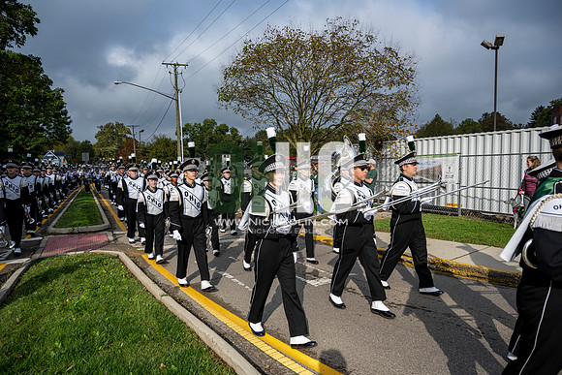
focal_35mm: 26
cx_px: 281
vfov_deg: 50.4
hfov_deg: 70.4
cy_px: 188
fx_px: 398
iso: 125
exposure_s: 1/1600
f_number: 4
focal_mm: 25.5
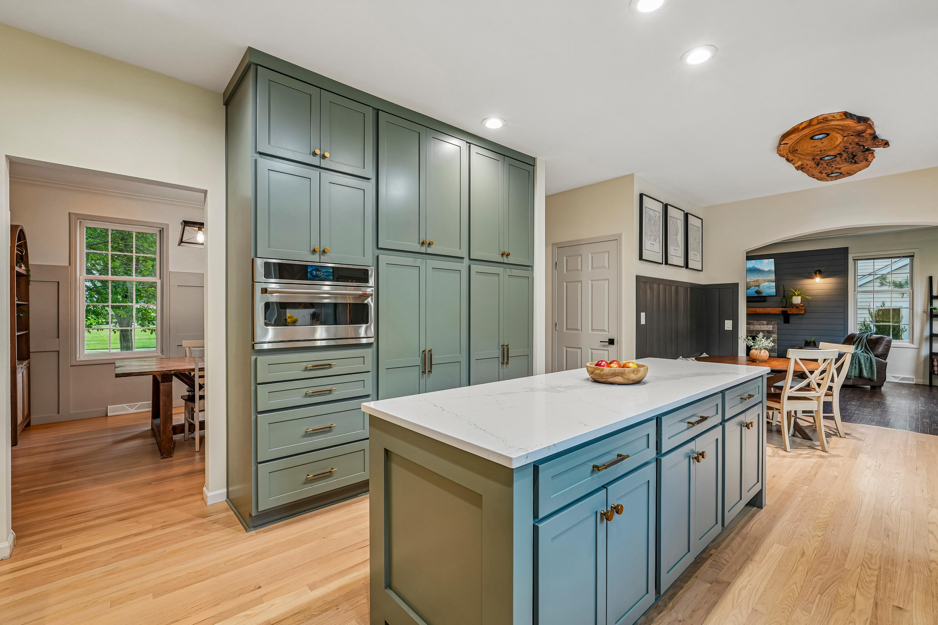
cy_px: 312
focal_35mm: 16
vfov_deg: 72.1
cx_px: 469
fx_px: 430
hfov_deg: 95.0
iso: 320
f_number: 9
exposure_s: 1/6
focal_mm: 16.5
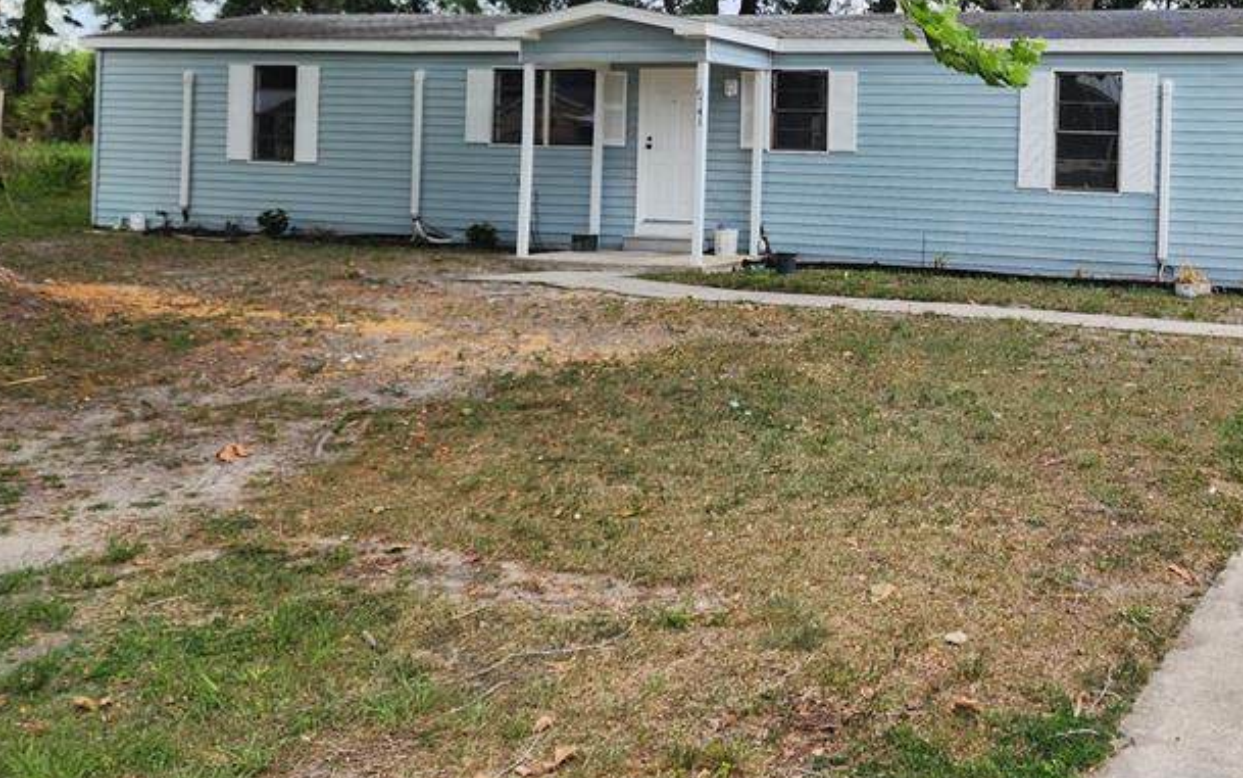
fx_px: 1389
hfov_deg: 47.1
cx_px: 867
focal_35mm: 41
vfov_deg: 30.5
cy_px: 149
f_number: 1.8
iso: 12
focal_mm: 6.4
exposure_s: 1/497
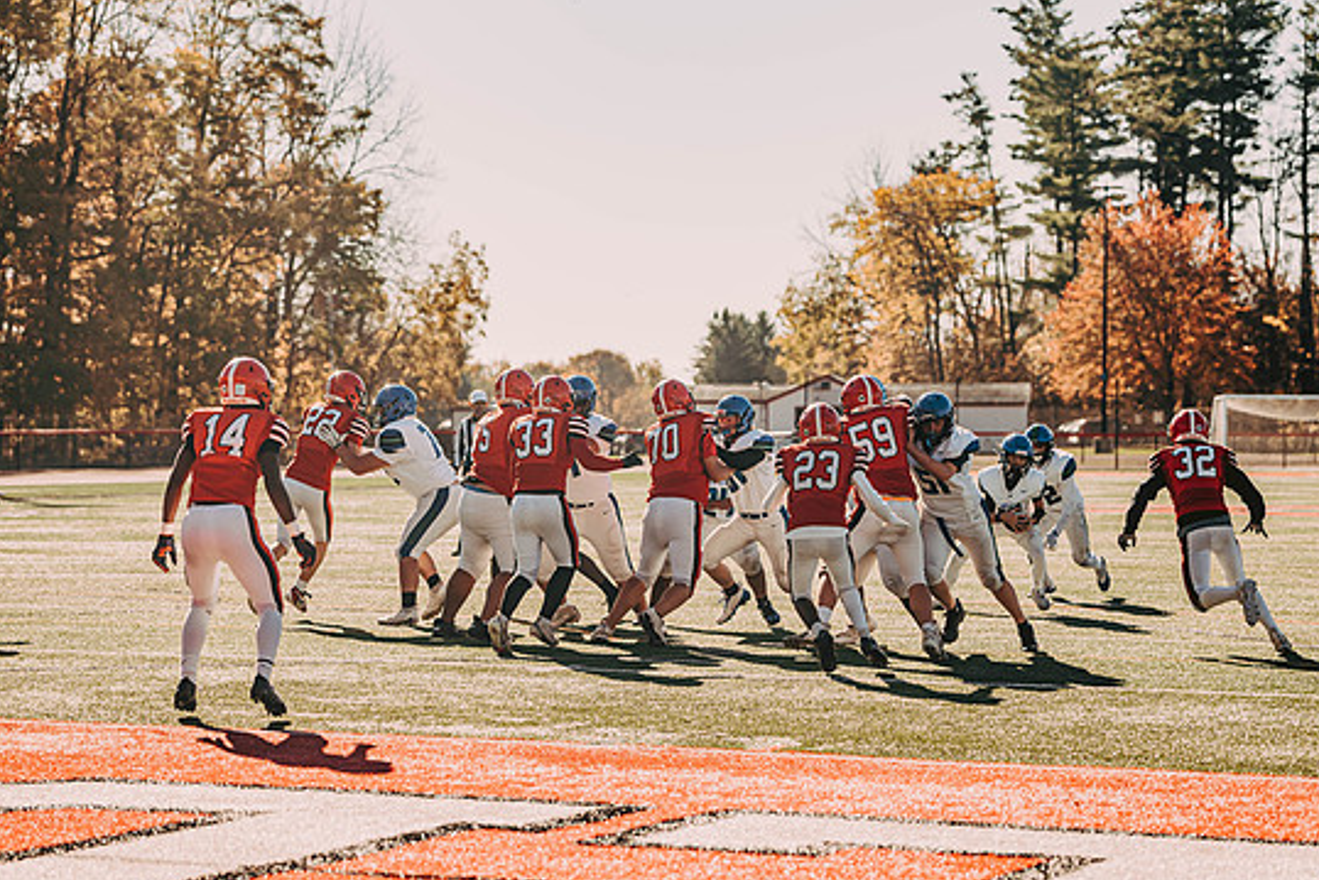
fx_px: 3885
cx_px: 655
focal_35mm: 106
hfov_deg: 19.3
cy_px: 443
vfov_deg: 12.9
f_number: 3.2
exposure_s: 1/2500
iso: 250
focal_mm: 95
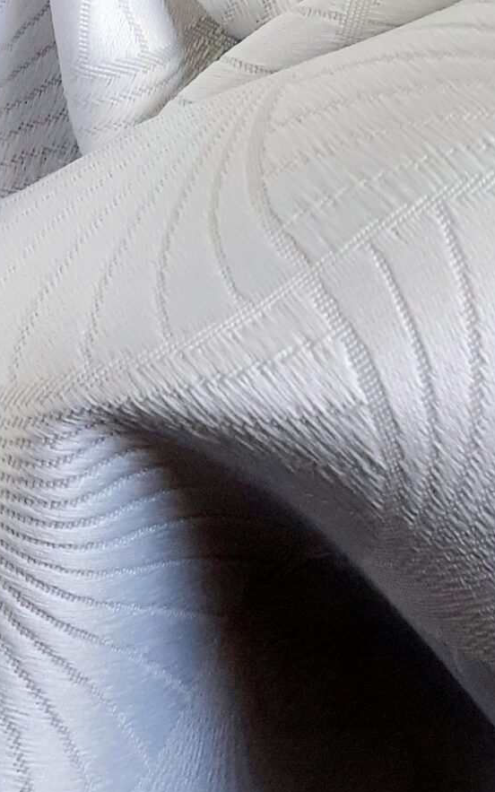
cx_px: 393
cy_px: -43
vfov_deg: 23.6
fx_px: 1791
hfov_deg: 15.6
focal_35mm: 83
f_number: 1.9
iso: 50
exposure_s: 1/100
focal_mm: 3.6
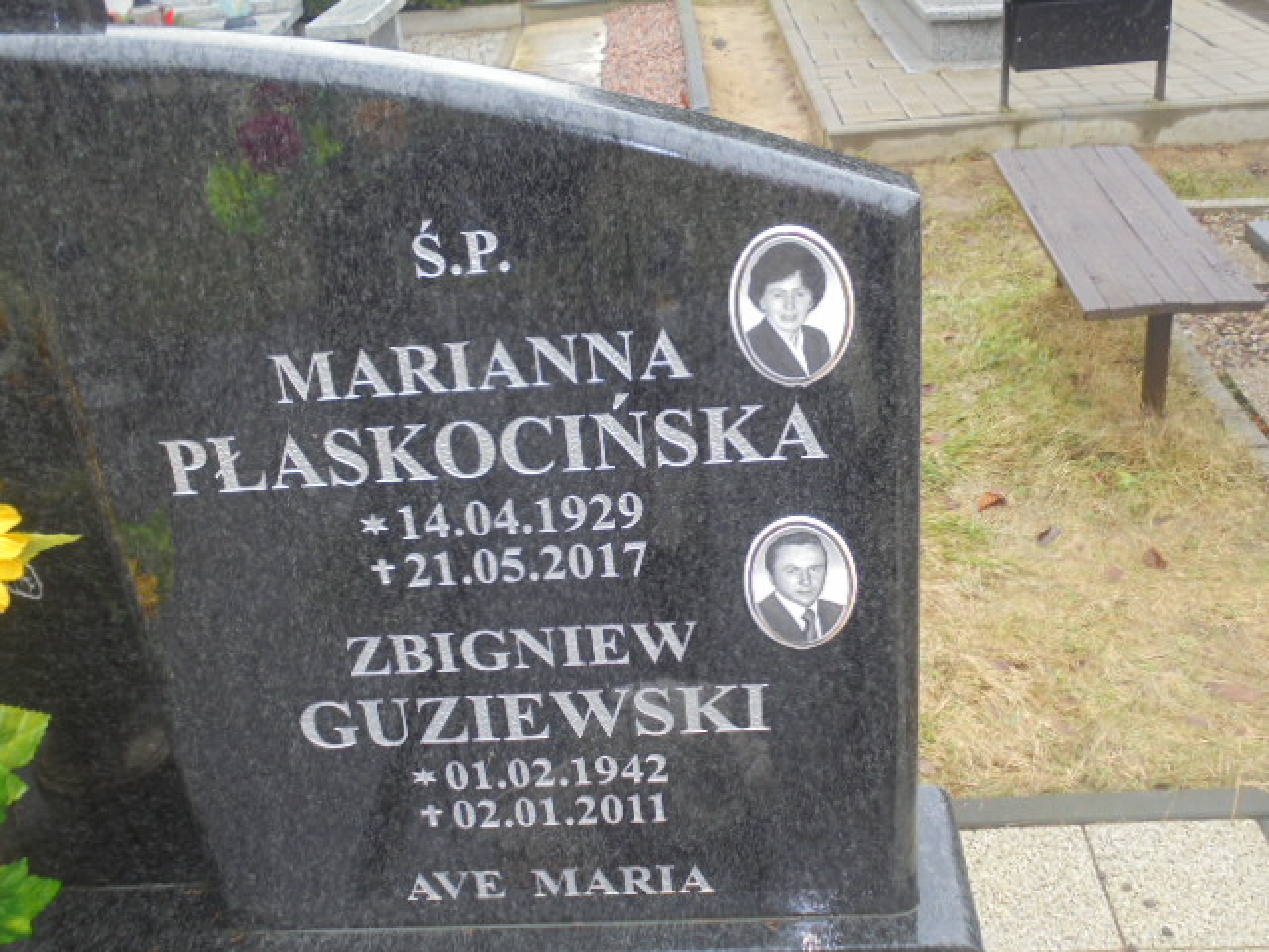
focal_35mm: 38
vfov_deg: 37.7
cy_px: 476
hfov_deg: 49.0
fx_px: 1393
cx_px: 634
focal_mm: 6.9
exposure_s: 1/40
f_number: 4.2
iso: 100
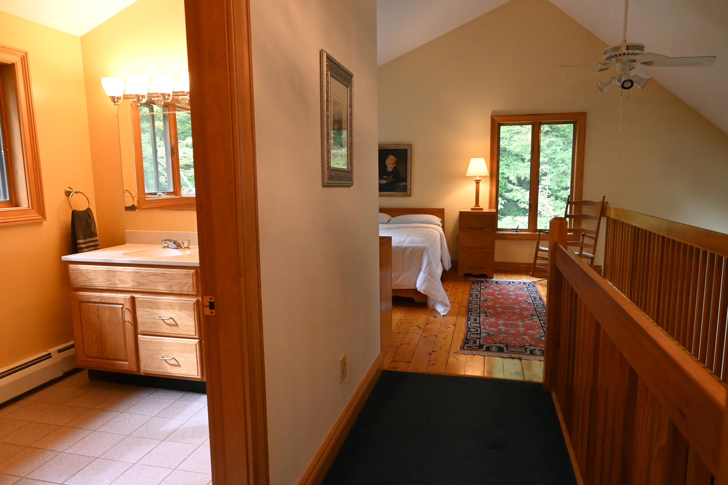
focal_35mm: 24
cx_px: 364
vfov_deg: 53.1
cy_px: 242
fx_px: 485
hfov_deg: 73.7
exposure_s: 1/50
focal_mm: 16
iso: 2500
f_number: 7.1
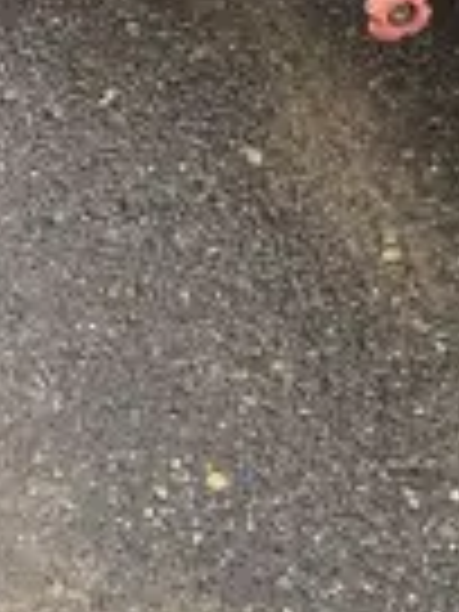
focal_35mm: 140
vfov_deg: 12.9
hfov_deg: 10.2
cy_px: -448
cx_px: 698
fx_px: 2475
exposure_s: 1/331
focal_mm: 4.2
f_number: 1.6
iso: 32
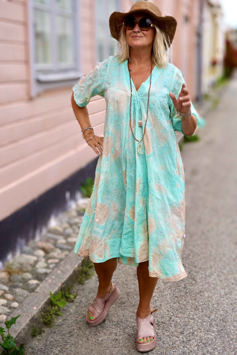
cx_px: 118
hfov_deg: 31.9
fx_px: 415
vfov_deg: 46.4
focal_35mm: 42
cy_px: 178
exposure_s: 1/320
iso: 100
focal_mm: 28
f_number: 5.6
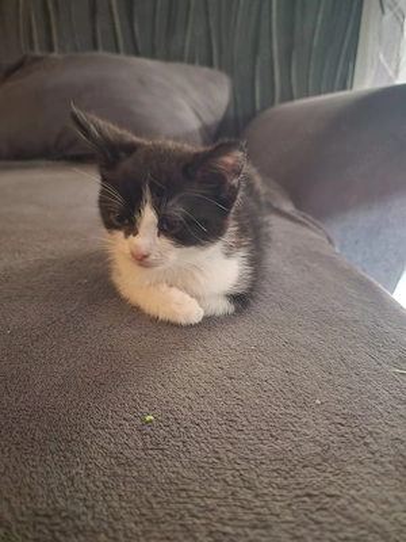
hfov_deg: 58.9
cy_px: 271
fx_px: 360
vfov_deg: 73.9
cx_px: 203
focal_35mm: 23
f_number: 1.8
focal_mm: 6.4
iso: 1250
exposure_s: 1/11
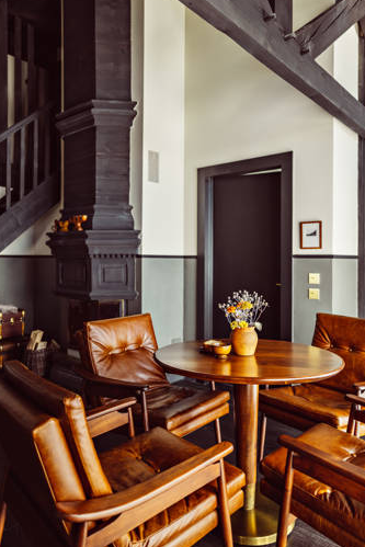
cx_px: 189
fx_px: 365
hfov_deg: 53.2
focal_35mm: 24
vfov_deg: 73.7
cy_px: 259
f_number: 2
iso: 100
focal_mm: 20
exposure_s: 1/60
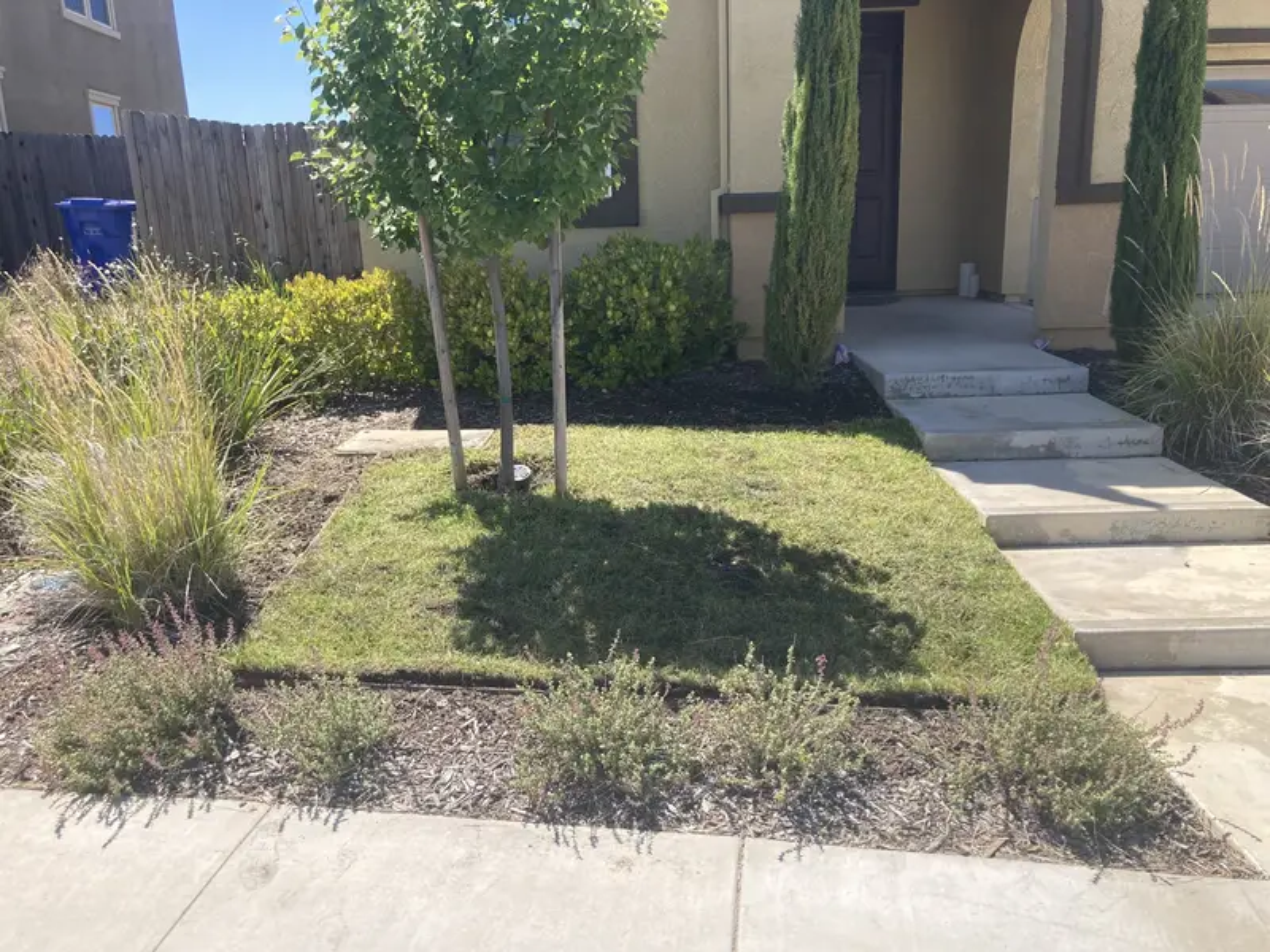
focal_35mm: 28
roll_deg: +2.4
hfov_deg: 63.4
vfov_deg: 49.7
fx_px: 1027
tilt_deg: -13.3
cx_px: 635
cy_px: 476
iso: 20
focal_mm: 3.99
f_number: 1.8
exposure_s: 1/1130
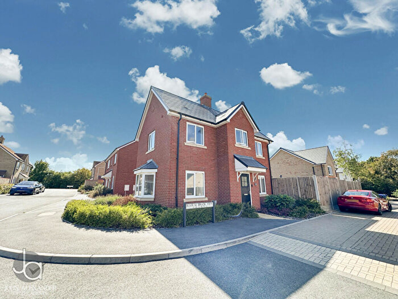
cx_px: 199
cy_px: 150
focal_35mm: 14
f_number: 2.2
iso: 50
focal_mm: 2.22
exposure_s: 1/1072
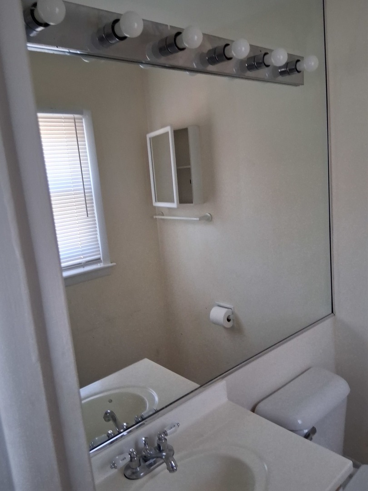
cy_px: 246
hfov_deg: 53.1
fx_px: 369
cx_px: 184
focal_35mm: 26
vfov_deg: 67.3
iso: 320
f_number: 1.8
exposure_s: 1/120
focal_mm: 3.98
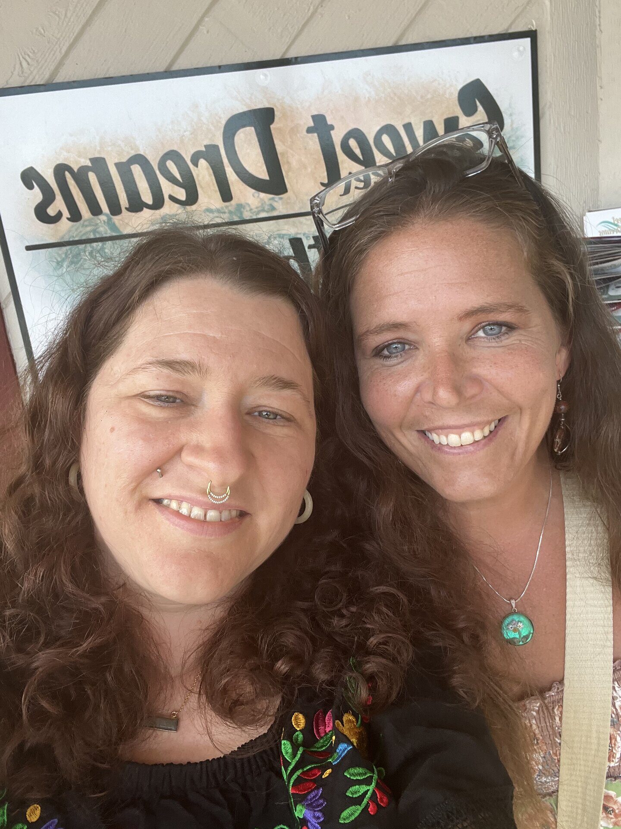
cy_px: 414
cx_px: 310
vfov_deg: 60.0
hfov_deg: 46.8
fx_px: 718
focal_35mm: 30
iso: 32
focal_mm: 2.71
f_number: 2.2
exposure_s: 1/121
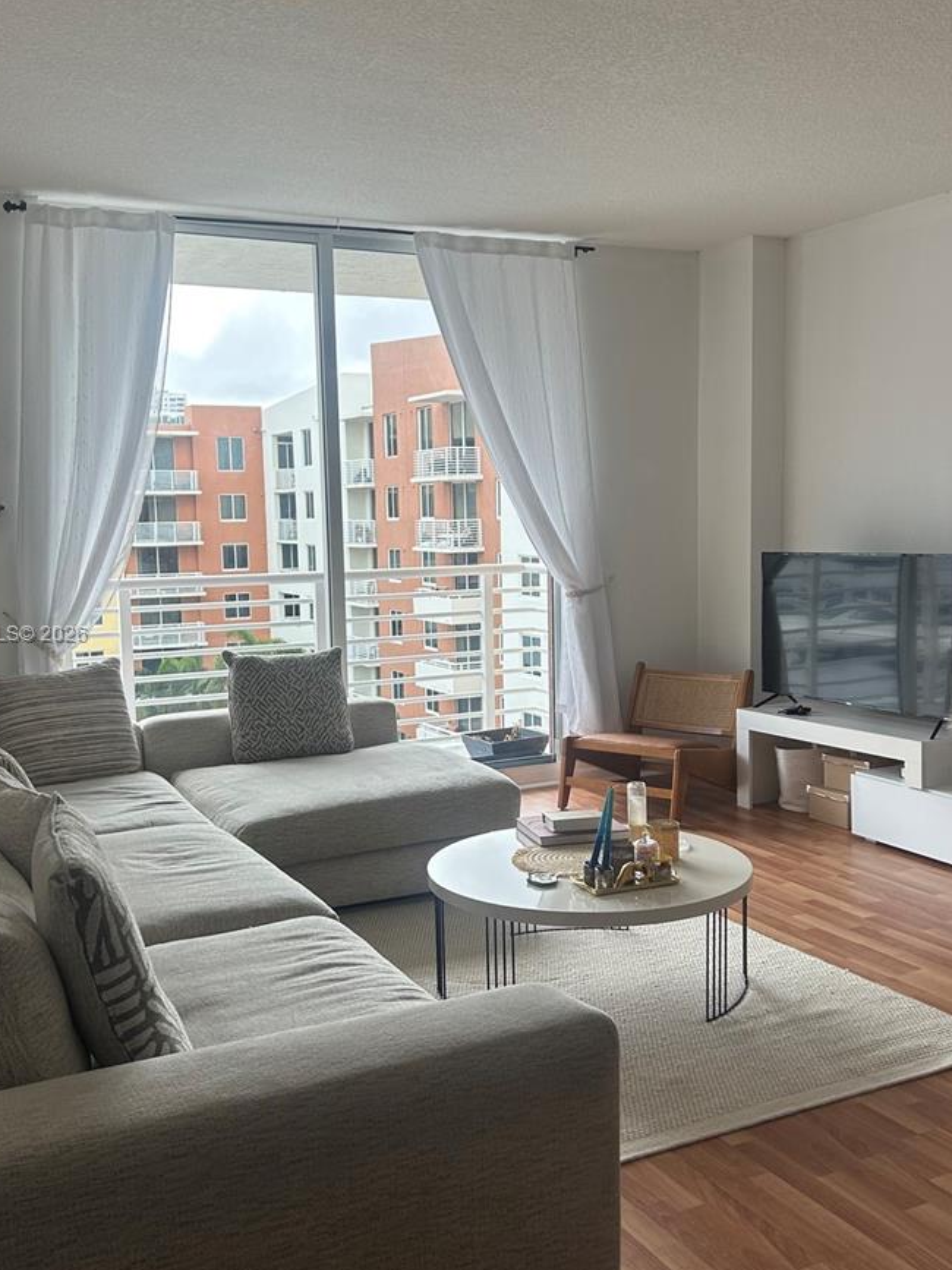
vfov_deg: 51.4
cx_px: 475
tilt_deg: -5.1
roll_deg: +1.0
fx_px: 1320
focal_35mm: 36
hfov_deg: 39.6
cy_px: 636
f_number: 1.5
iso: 50
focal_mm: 5.7
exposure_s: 1/401
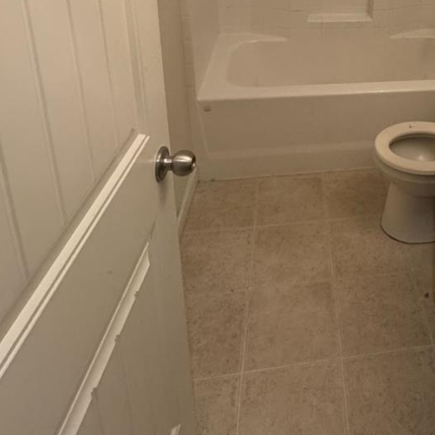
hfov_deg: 43.2
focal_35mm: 35
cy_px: 2
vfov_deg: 41.2
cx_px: 391
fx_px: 498
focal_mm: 2.22
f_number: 2.2
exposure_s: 1/120
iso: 250
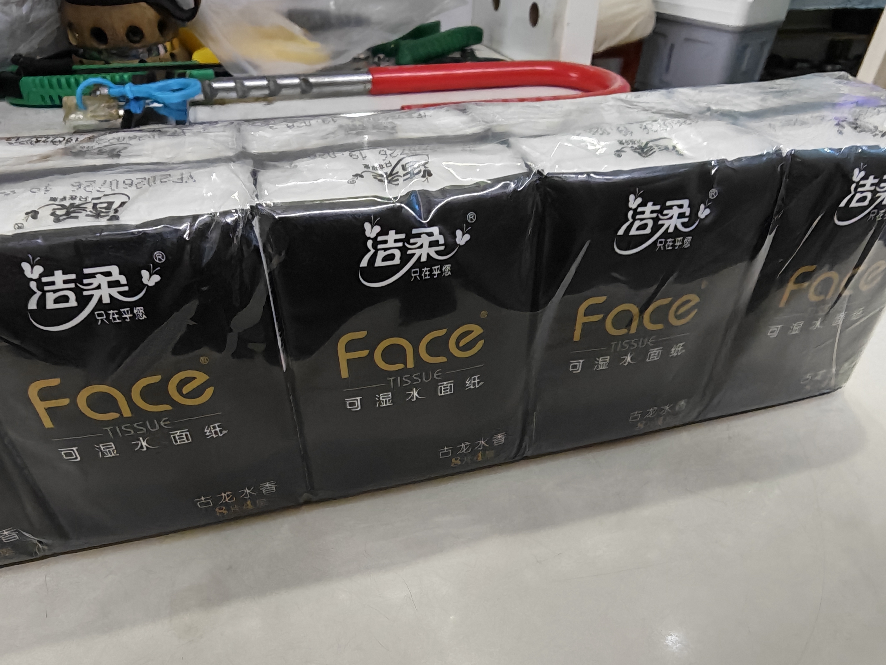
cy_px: 332
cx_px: 443
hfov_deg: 71.6
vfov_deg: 56.8
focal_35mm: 24
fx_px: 614
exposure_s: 1/25
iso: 500
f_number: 2
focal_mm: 1.82
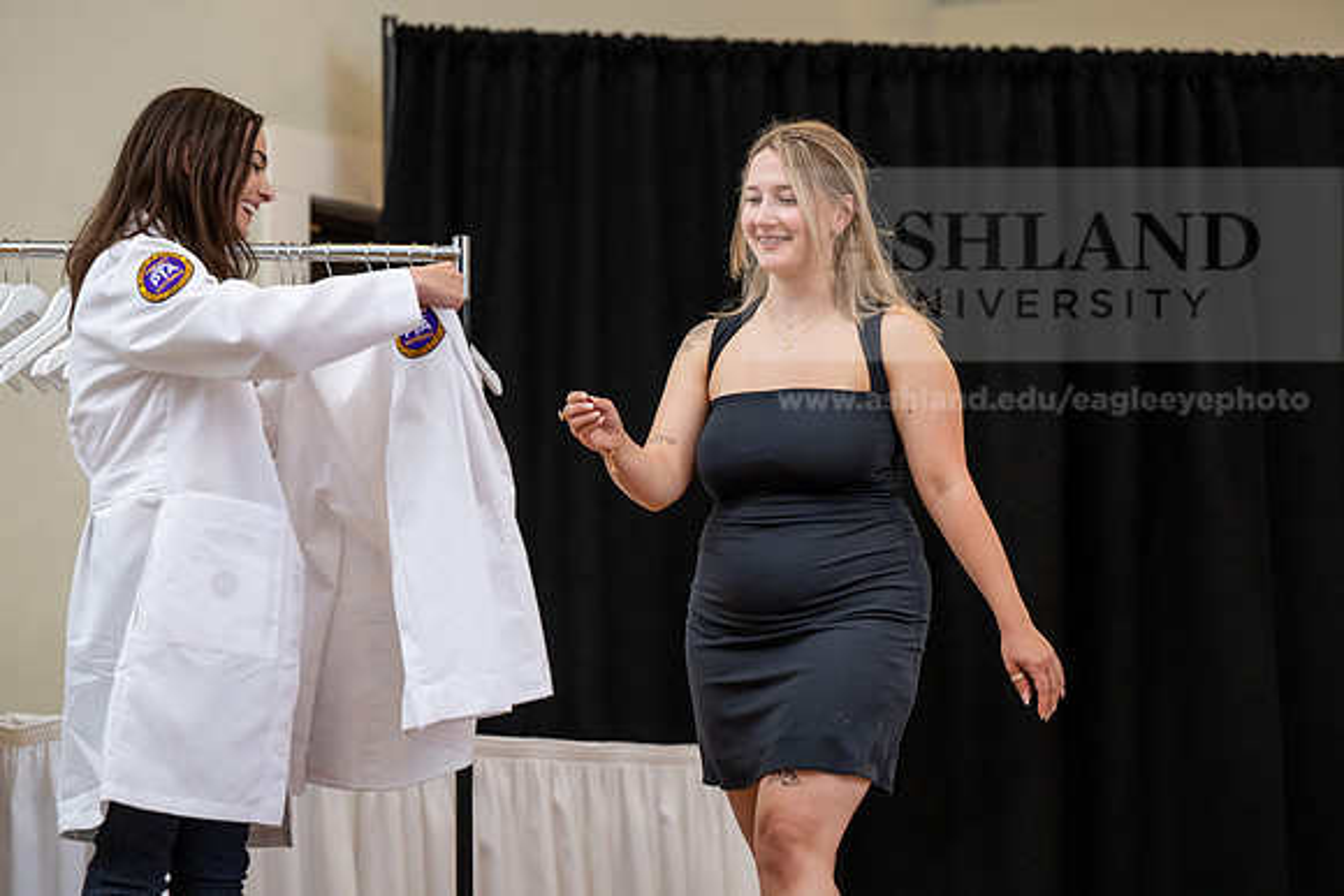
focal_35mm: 120
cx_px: 672
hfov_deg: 17.1
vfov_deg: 11.4
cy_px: 448
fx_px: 4481
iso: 1600
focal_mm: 120
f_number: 3.5
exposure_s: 1/200
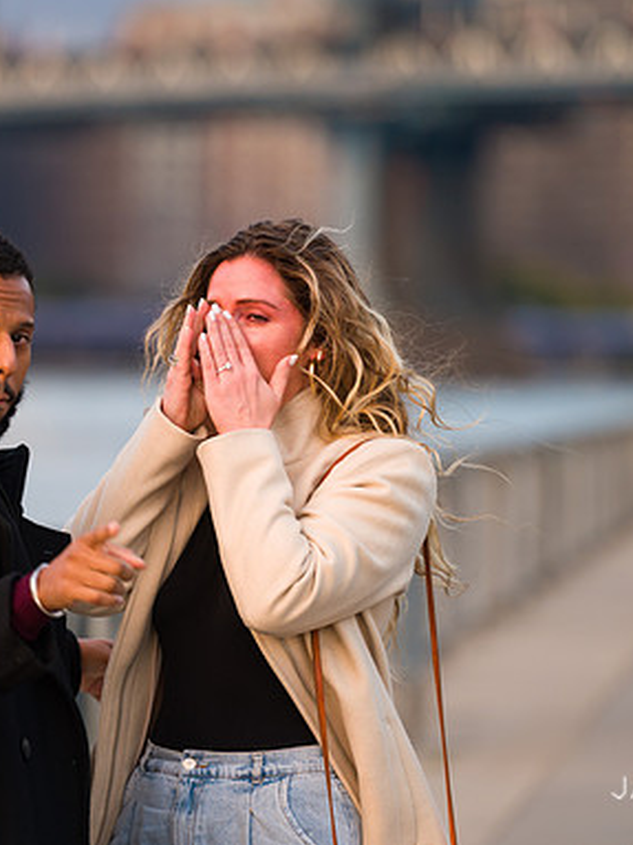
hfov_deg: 5.1
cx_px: 183
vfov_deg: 6.8
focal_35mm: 291
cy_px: 421
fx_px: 7099
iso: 200
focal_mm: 200
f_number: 3.2
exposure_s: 1/320
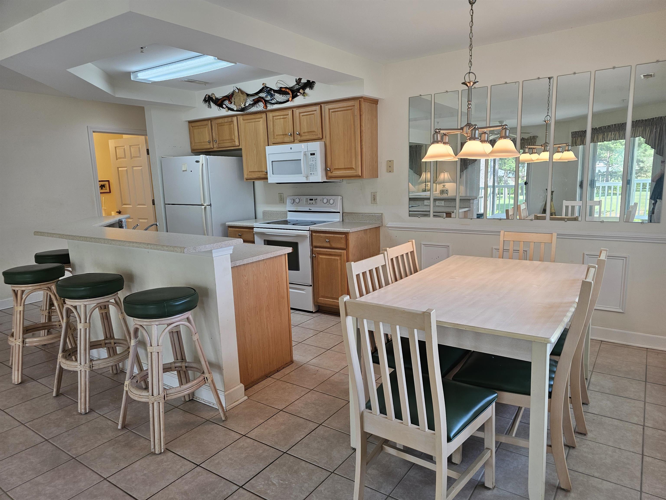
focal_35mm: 23
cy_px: 250
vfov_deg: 58.9
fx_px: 443
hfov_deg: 73.9
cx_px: 333
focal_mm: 6.3
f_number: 1.7
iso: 80
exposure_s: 1/120
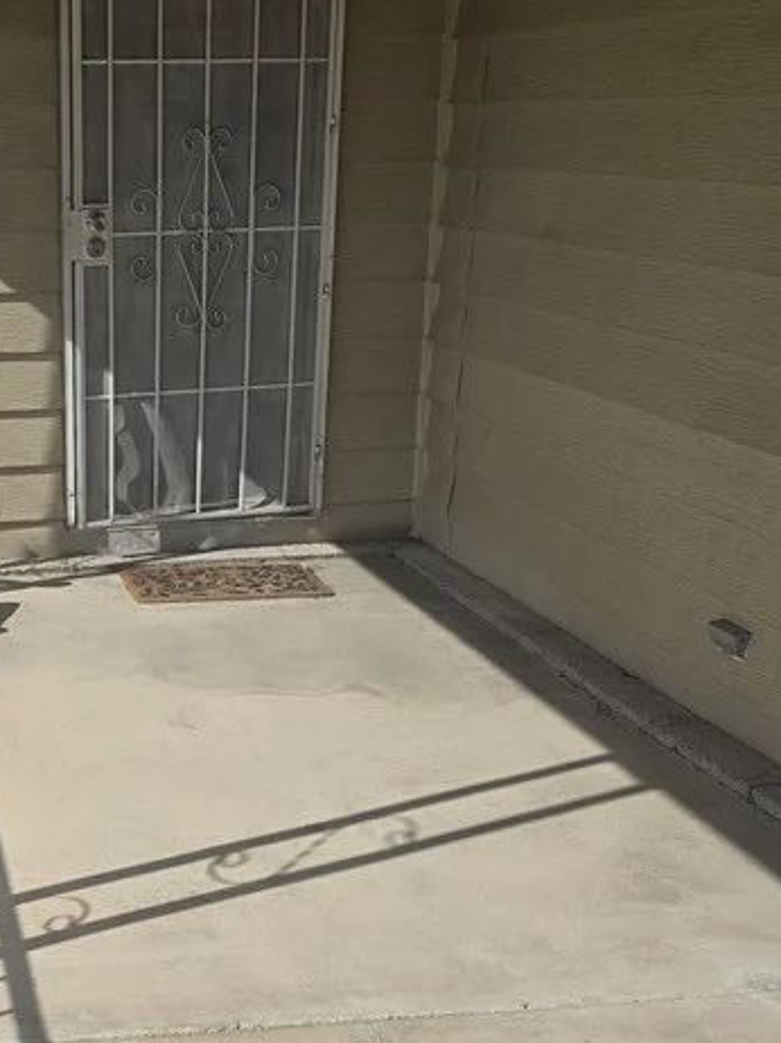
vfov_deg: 37.3
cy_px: 648
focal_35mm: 51
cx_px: 97
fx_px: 1536
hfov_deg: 27.6
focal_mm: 6.3
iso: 12
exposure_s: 1/1173
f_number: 1.7
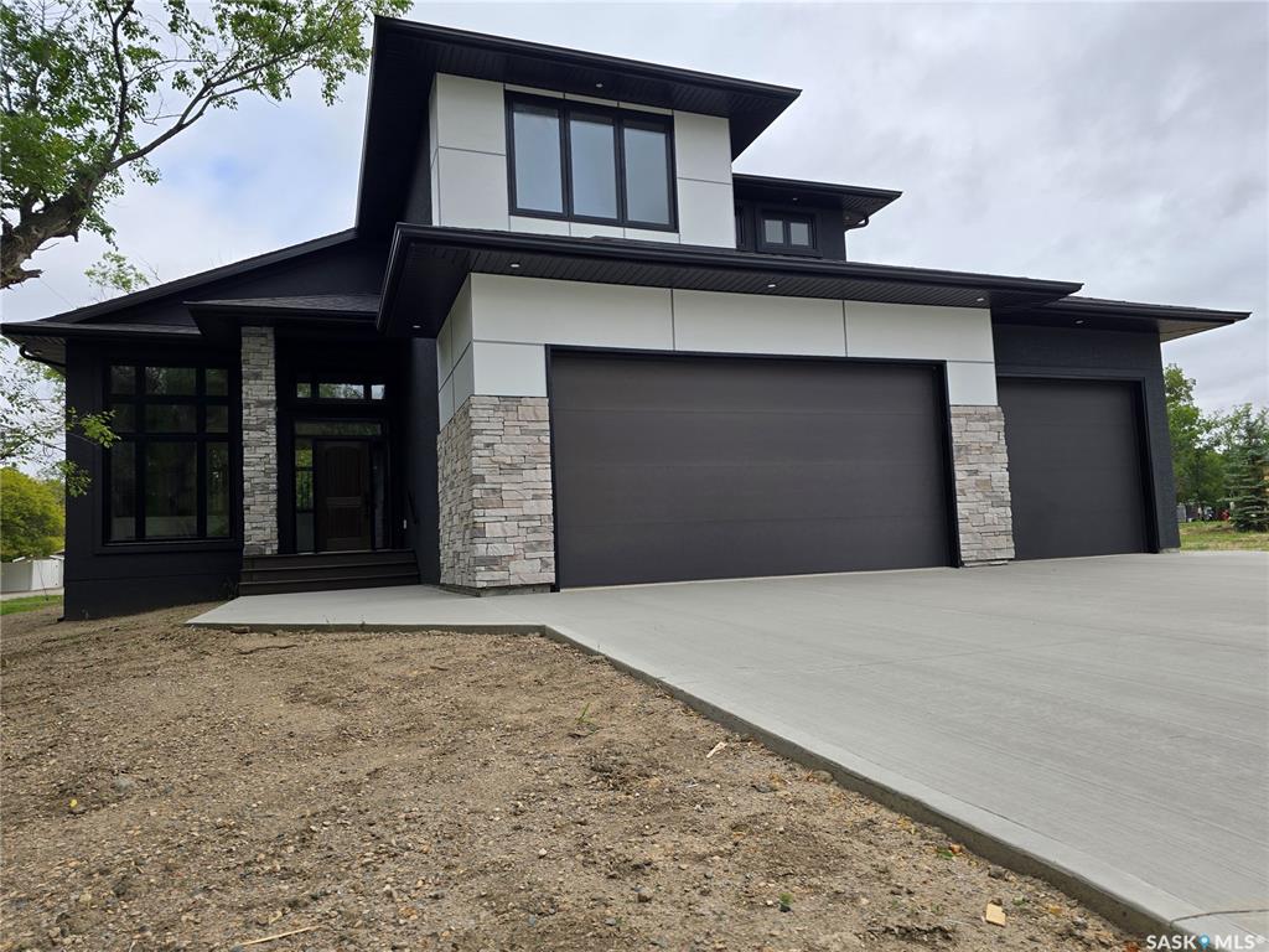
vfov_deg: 58.9
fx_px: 843
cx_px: 634
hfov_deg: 73.9
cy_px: 476
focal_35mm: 23
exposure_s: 1/339
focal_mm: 6.3
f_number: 1.7
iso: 12
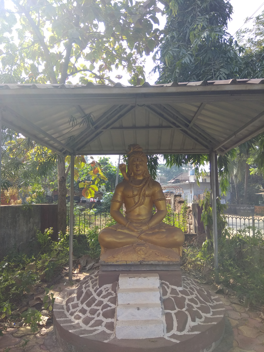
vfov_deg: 79.0
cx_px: 132
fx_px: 214
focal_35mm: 21
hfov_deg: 63.4
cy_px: 176
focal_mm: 3.57
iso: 100
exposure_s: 1/273
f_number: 2
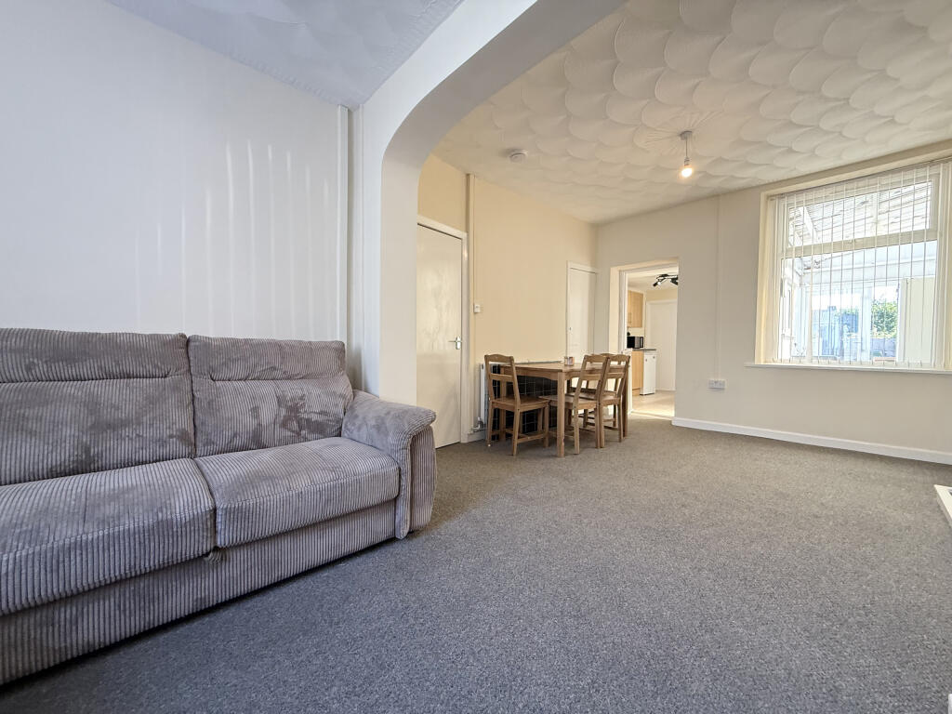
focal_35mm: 14
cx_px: 476
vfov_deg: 85.7
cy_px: 357
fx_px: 385
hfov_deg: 102.1
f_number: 2.2
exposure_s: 1/99
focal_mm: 2.22
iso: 160
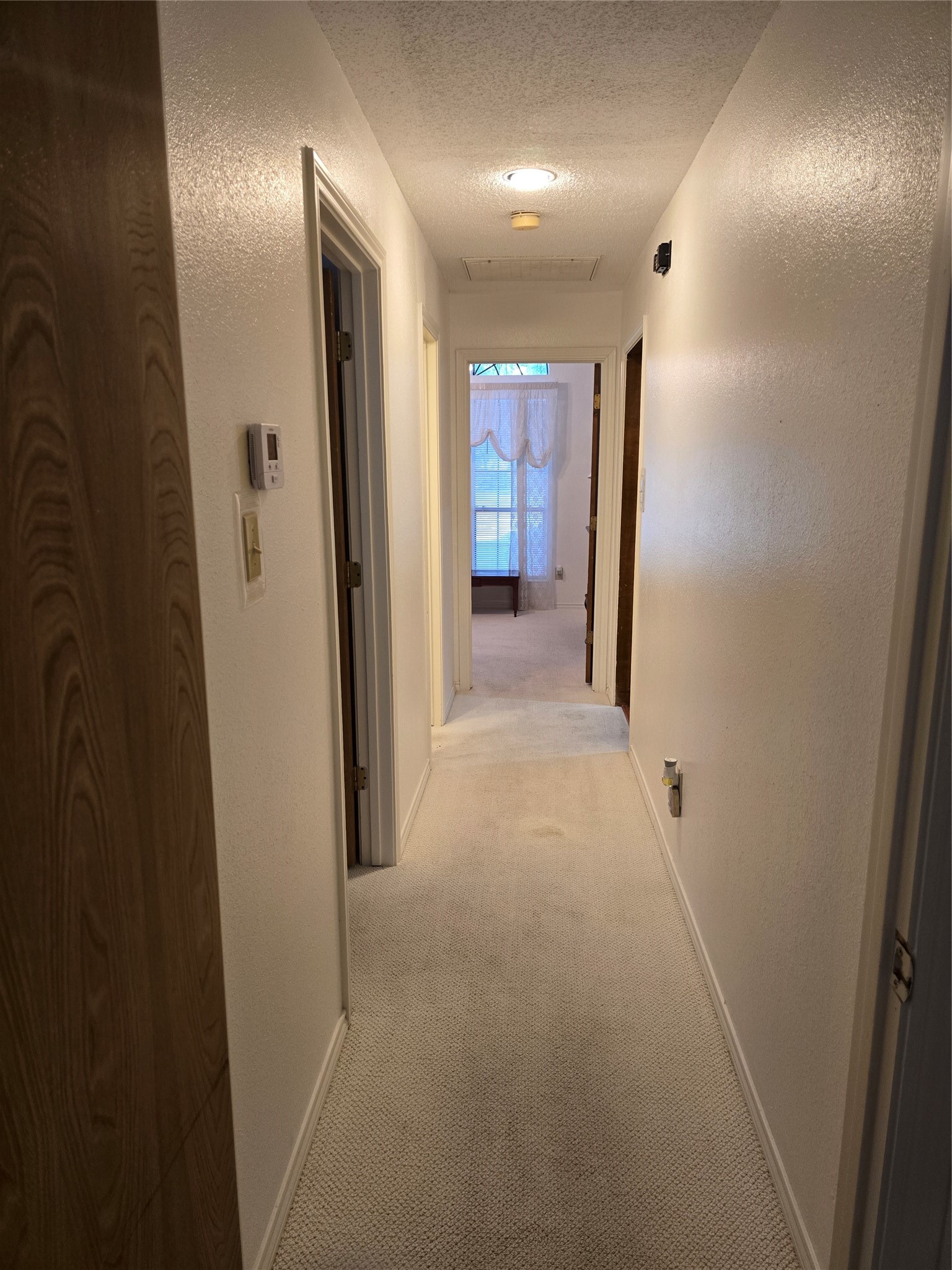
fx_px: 843
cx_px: 476
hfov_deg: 58.9
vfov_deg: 73.9
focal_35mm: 23
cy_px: 635
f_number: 1.7
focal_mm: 6.3
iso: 250
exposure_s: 1/120
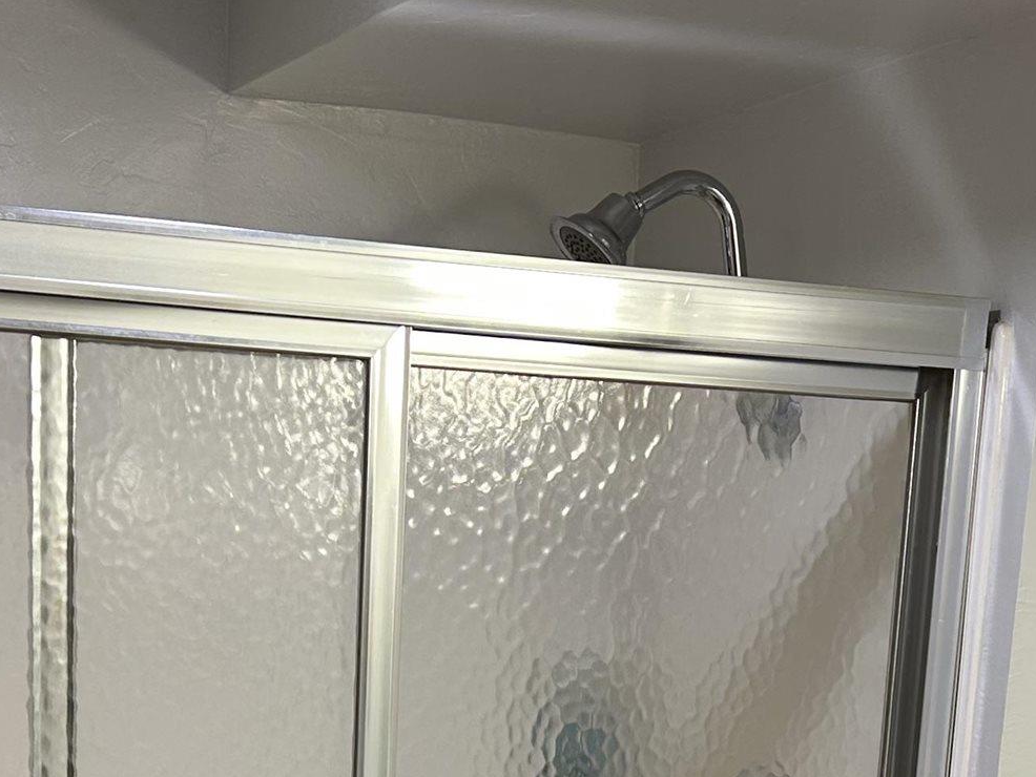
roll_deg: -2.6
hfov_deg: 24.1
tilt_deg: -13.9
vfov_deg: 16.6
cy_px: 1157
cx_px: 477
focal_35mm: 81
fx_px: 2425
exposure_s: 1/120
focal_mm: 5.7
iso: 64
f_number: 1.5
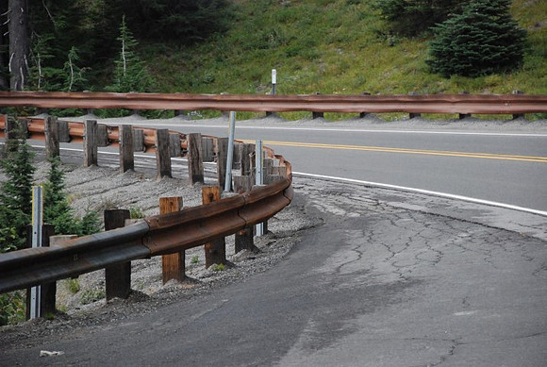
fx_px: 2557
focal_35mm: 168
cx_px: 274
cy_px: 184
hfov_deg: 12.2
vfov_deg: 8.2
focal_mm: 112
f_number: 5.6
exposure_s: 1/2500
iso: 1600
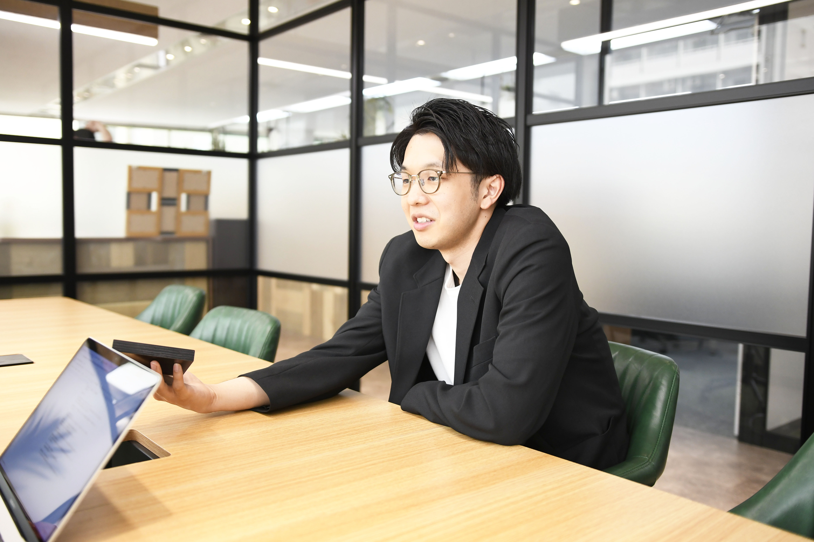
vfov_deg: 43.6
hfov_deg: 61.9
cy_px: 271
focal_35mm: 30
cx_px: 407
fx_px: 678
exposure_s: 1/640
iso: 640
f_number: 1.8
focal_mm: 20
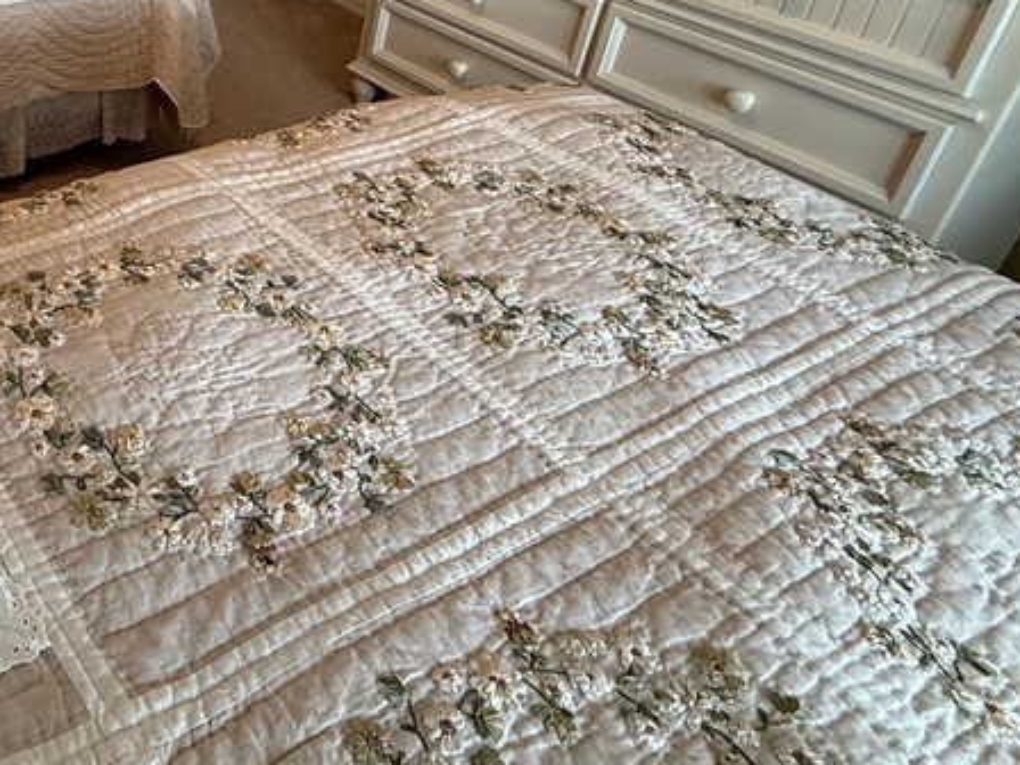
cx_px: -5
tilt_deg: -25.8
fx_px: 943
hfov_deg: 47.1
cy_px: 55
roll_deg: -1.3
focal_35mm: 32
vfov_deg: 40.3
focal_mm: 2.22
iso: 250
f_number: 2.2
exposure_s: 1/60
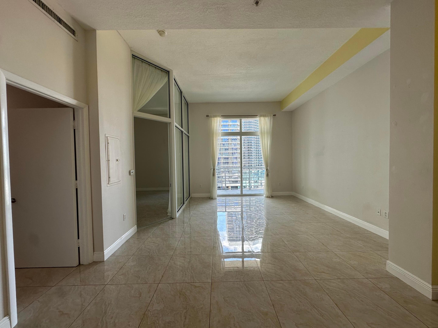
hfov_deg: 102.1
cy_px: 164
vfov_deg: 85.7
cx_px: 219
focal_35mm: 14
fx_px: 177
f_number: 2.2
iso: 64
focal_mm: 2.22
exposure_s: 1/120
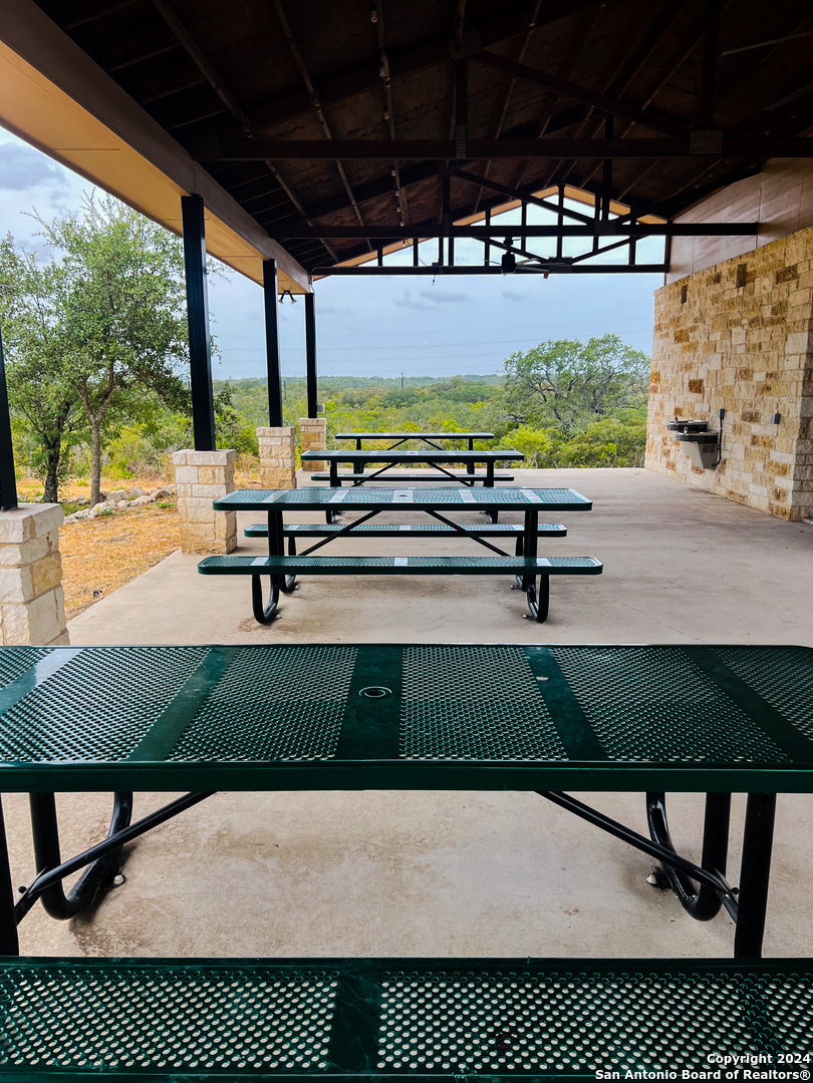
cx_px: 406
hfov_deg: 53.1
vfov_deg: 67.3
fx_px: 814
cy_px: 542
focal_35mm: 26
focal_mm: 5.7
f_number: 1.5
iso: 50
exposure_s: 1/1050
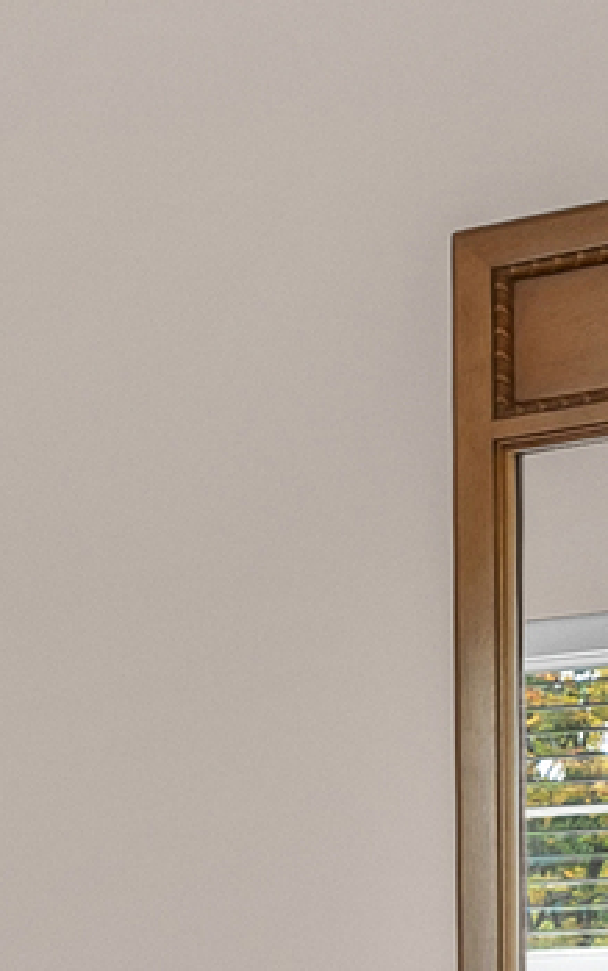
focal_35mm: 143
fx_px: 3788
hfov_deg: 7.7
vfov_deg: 14.0
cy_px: 1282
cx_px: -1346
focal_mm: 16
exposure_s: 1/10
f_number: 5.6
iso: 640
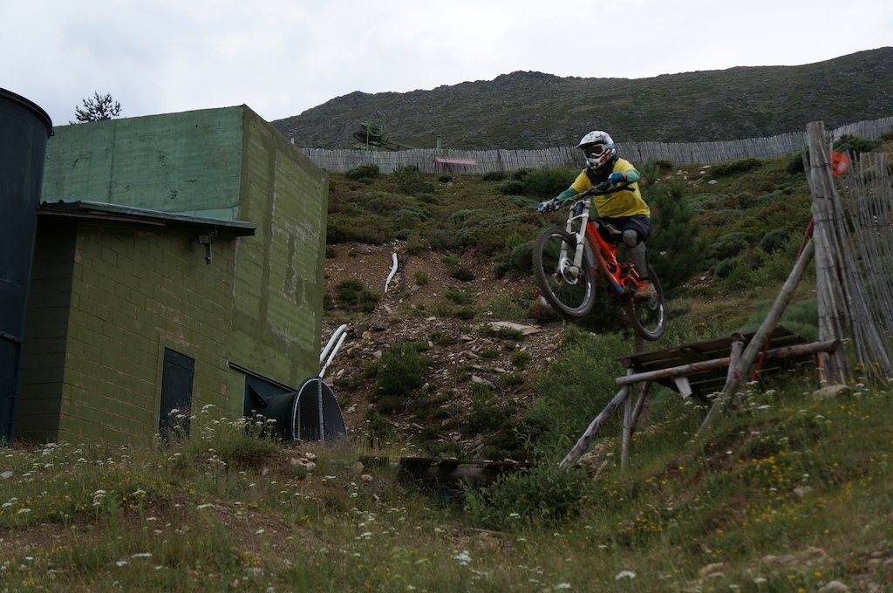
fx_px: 1226
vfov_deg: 27.2
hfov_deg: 40.0
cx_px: 446
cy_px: 296
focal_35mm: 50
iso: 200
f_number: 4.5
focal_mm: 33
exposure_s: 1/800
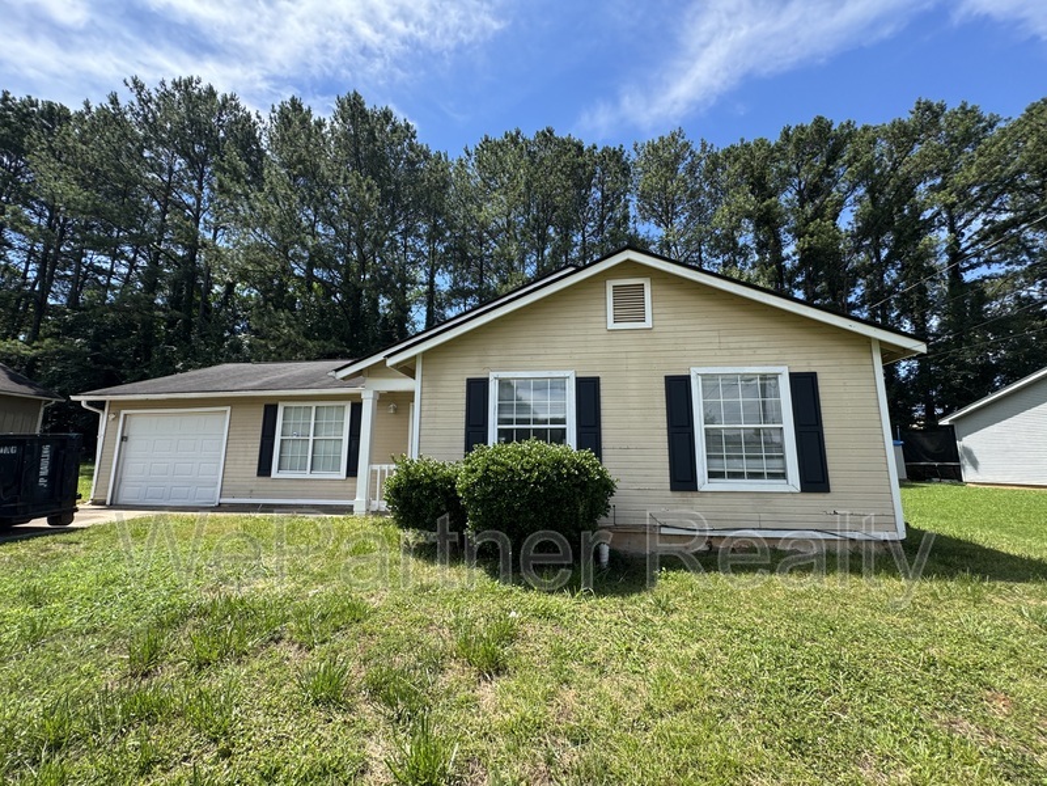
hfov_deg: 102.1
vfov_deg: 85.7
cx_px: 524
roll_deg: +0.4
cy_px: 393
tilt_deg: +9.5
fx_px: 423
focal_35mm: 14
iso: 40
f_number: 2.2
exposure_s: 1/812
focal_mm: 2.22
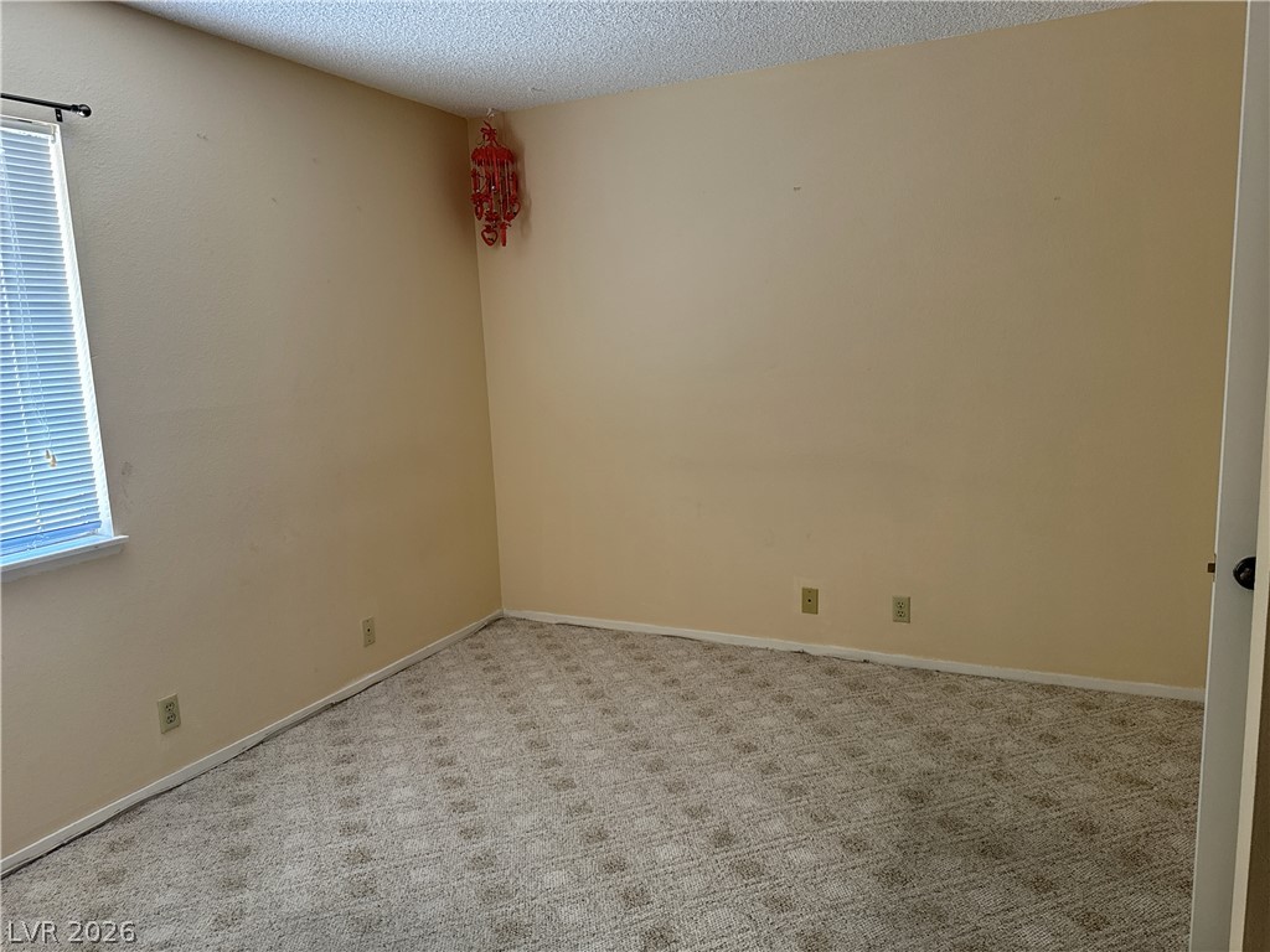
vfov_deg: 56.8
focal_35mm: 24
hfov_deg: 71.6
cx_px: 635
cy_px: 476
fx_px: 881
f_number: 1.78
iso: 200
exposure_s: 1/78
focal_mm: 6.76
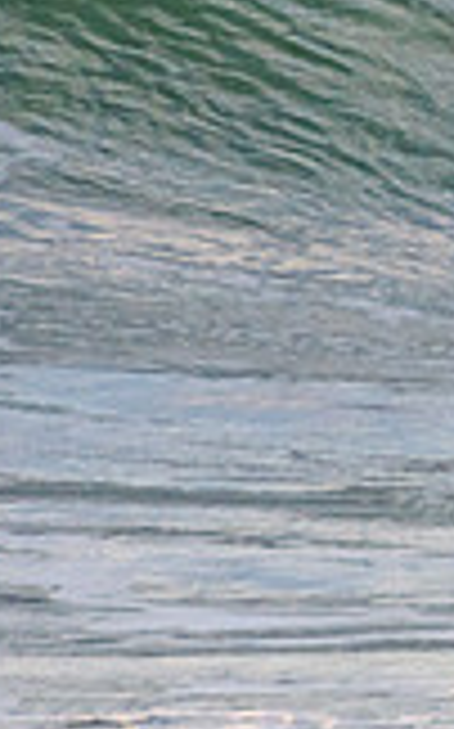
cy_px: -115
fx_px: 45038
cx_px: 953
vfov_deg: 0.9
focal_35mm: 2271
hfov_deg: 0.6
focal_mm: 400
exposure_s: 1/1000
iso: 640
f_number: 5.6
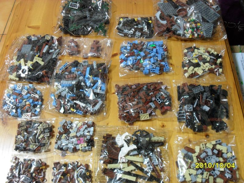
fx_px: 247
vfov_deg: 40.7
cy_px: 92
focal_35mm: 35
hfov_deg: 52.6
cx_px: 122
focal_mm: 6.2
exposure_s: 1/8
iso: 200
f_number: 2.8
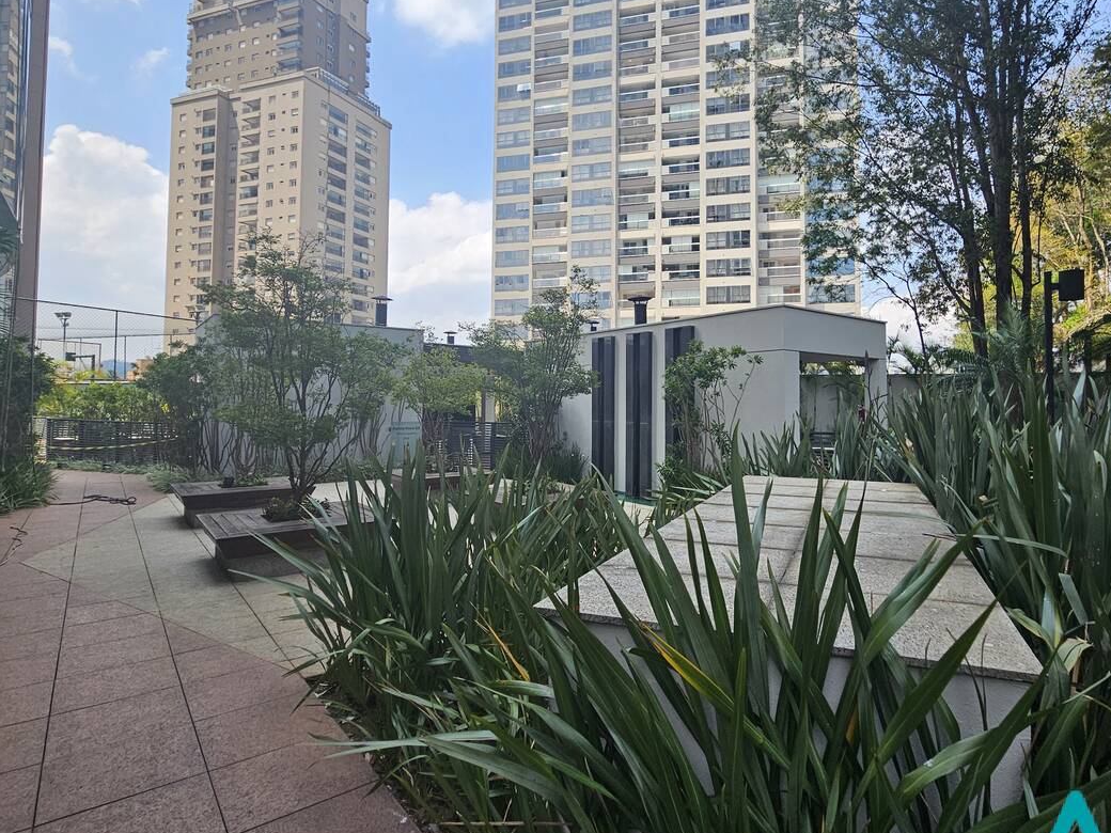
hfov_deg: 87.2
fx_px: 578
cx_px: 631
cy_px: 383
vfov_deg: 71.5
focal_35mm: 18
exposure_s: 1/1022
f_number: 2.2
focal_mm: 2.2
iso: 50
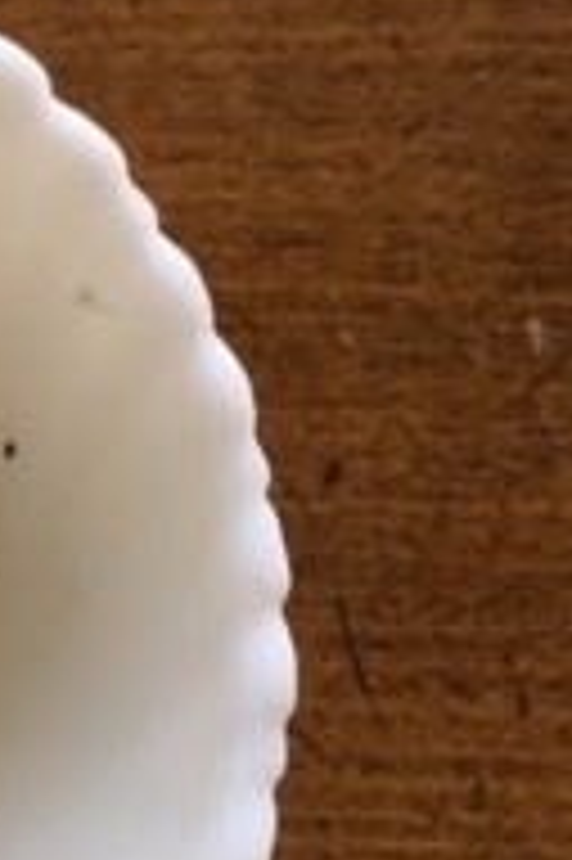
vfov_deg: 20.2
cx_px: -468
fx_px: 2411
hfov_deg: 12.3
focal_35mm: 101
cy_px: 518
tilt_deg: -77.1
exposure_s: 1/120
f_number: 2.2
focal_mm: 4.15
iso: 40
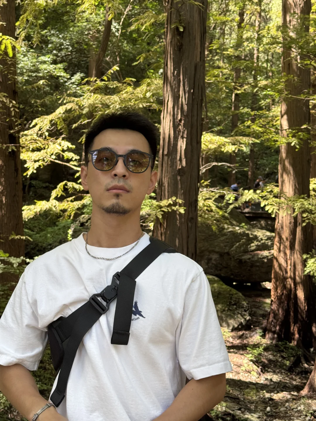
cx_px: 158
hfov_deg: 30.3
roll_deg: -1.9
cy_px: 210
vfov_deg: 39.7
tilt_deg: +0.3
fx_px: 584
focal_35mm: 48
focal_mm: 6.76
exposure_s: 1/121
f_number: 1.78
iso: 80
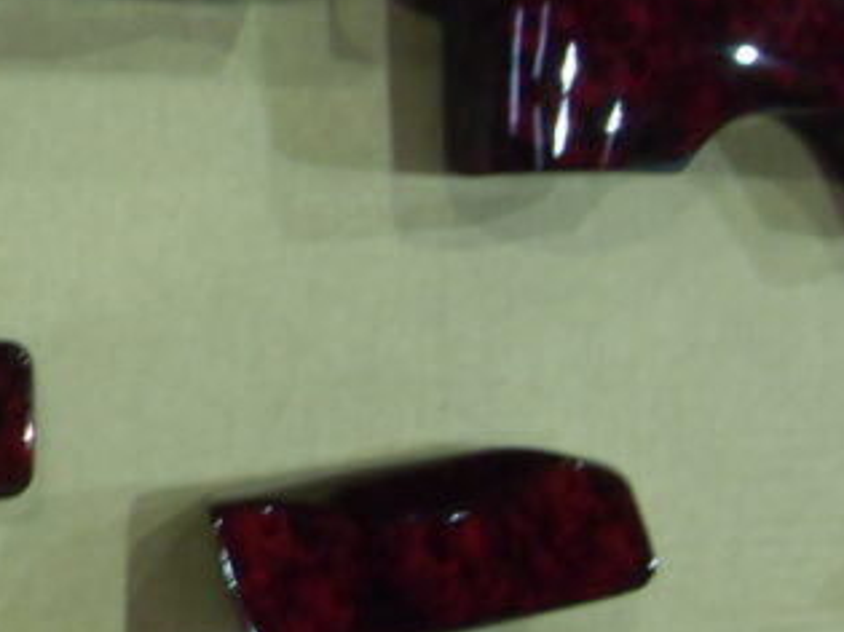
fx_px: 2169
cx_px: -56
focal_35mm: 89
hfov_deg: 21.1
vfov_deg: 16.6
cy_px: 246
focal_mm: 6.3
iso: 200
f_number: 2.8
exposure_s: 1/30
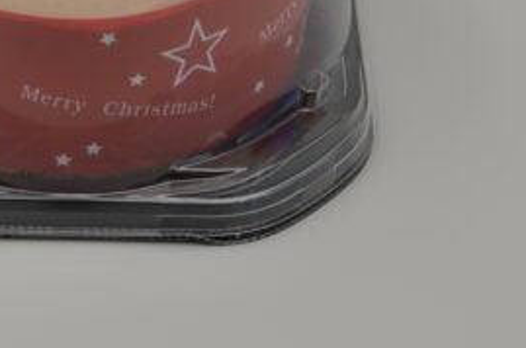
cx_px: 84
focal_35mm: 199
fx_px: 2904
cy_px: -38
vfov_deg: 6.8
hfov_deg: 10.3
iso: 400
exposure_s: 1/60
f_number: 10
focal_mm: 55
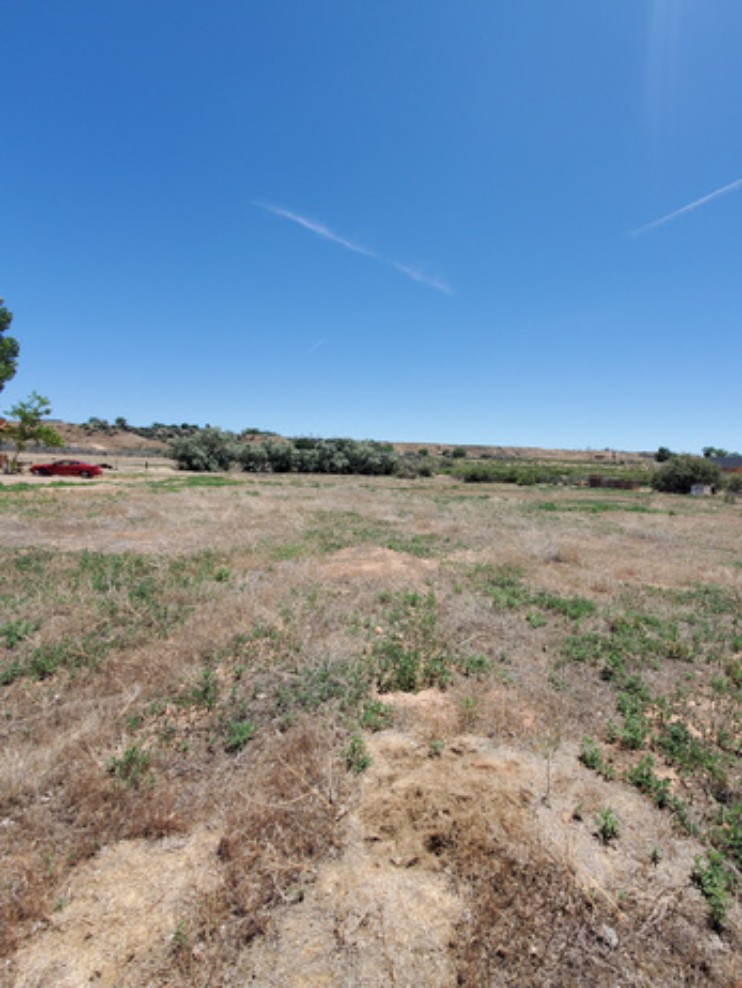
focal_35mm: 18
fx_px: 514
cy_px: 507
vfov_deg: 87.7
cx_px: 428
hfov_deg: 71.2
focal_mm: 1.8
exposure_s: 1/1120
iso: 50
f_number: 2.2
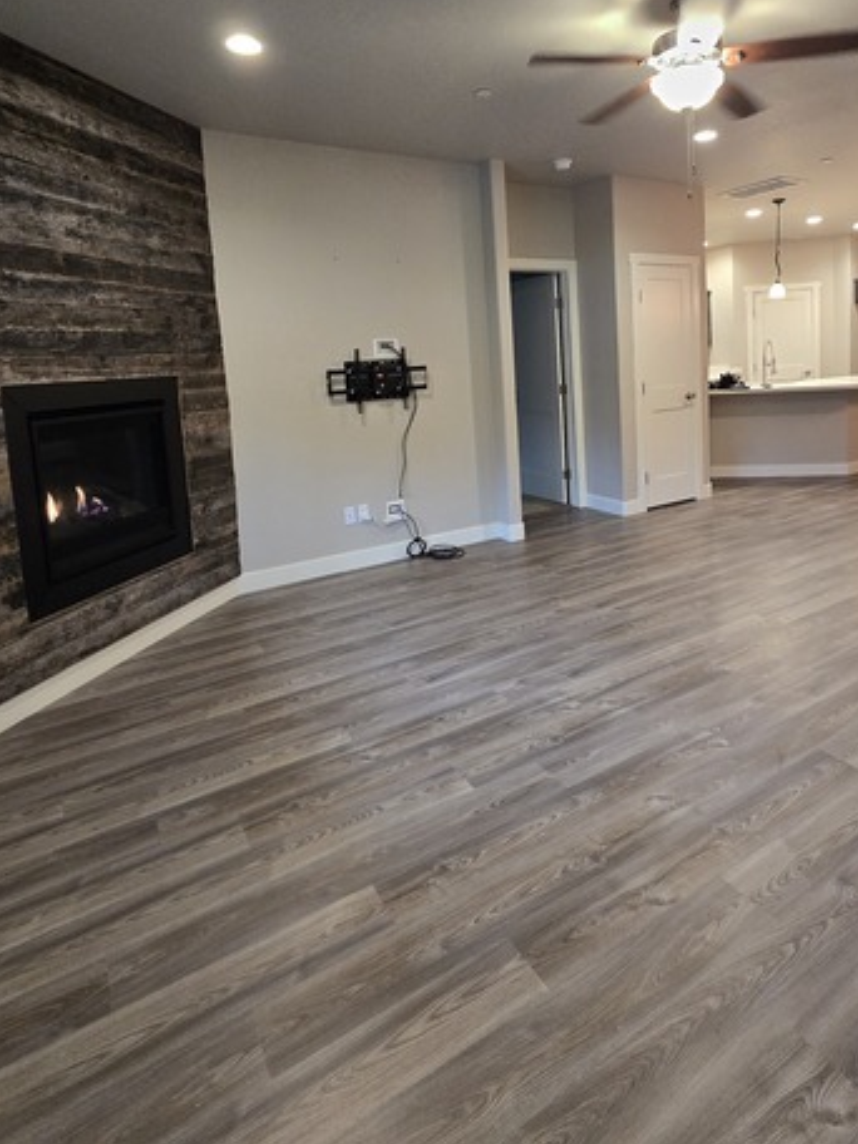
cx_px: 532
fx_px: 628
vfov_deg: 82.8
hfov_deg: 67.7
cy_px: 418
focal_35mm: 19
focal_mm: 2.2
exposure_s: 1/60
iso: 320
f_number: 2.2
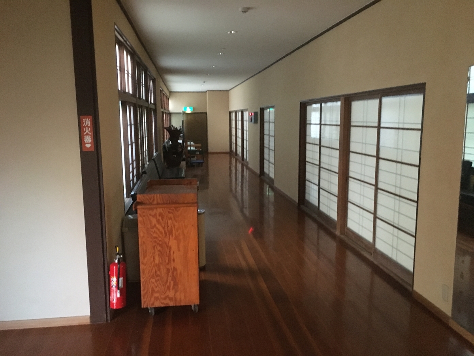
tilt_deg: -8.8
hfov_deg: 61.7
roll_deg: +0.2
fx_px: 397
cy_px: 178
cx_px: 237
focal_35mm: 29
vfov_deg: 48.2
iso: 320
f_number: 2.2
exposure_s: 1/15
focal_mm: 4.15
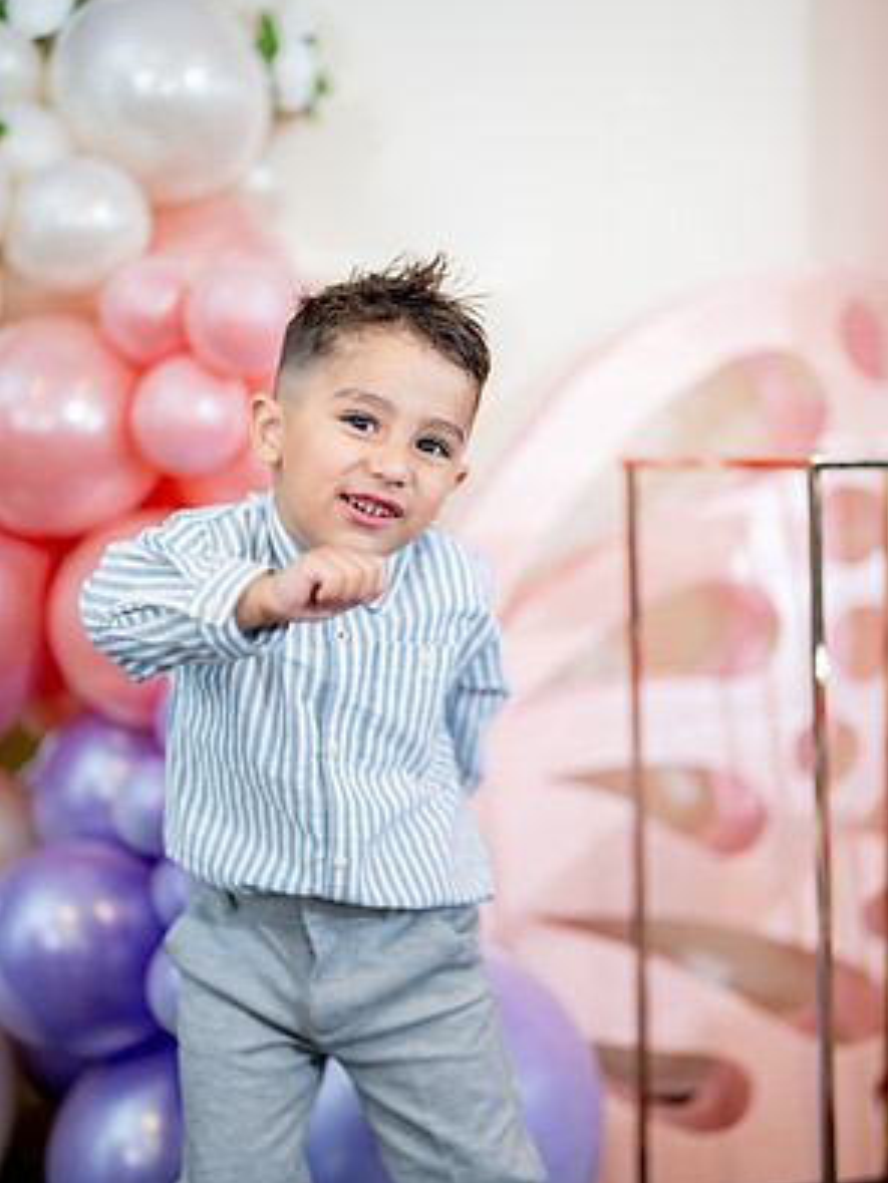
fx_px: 1880
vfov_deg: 34.9
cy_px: 620
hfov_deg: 26.6
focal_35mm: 55
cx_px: 449
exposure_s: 1/160
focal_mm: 50
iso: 320
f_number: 1.2
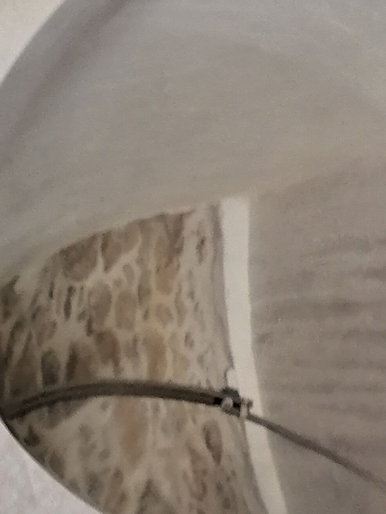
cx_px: 509
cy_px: -77
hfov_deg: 11.0
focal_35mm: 131
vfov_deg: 14.6
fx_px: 1947
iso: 160
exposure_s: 1/33.3
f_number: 1.8
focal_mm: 5.4
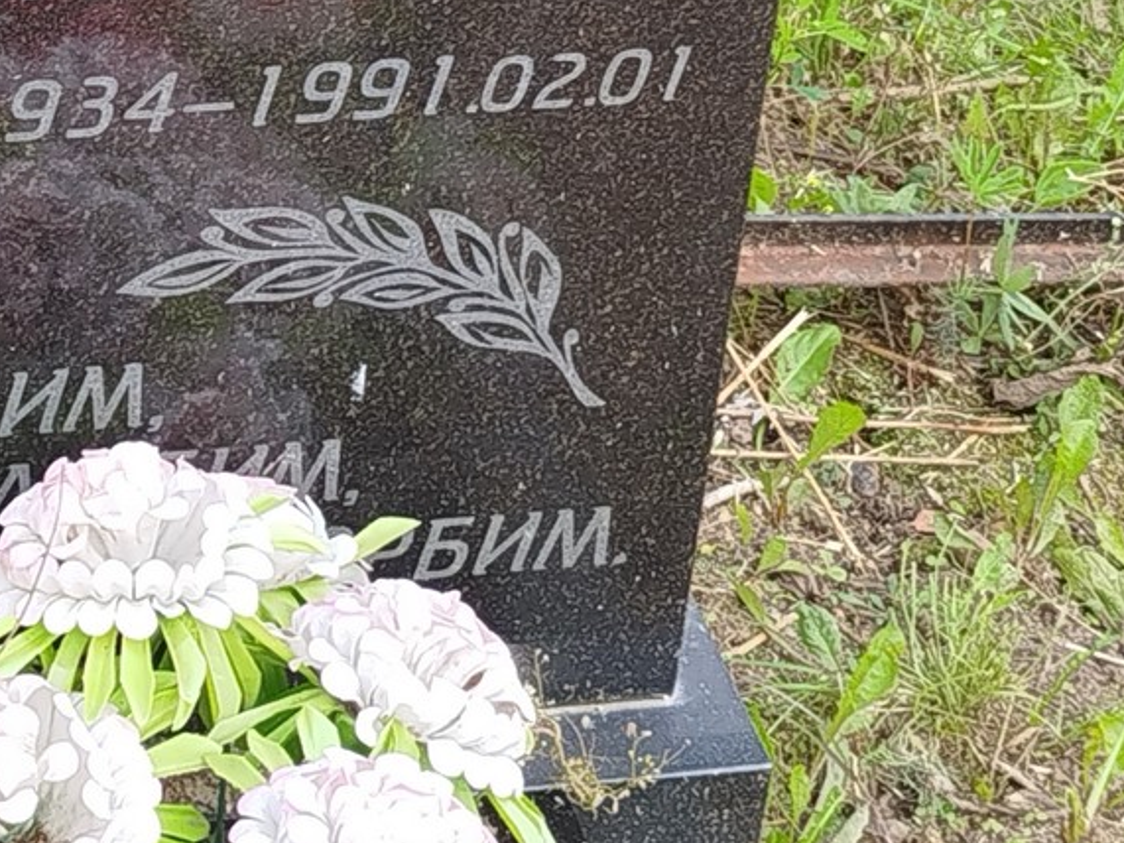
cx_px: 85
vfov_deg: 12.0
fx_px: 3928
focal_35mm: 121
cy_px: -173
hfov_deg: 16.1
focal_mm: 5.31
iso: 50
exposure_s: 1/316
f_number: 1.7
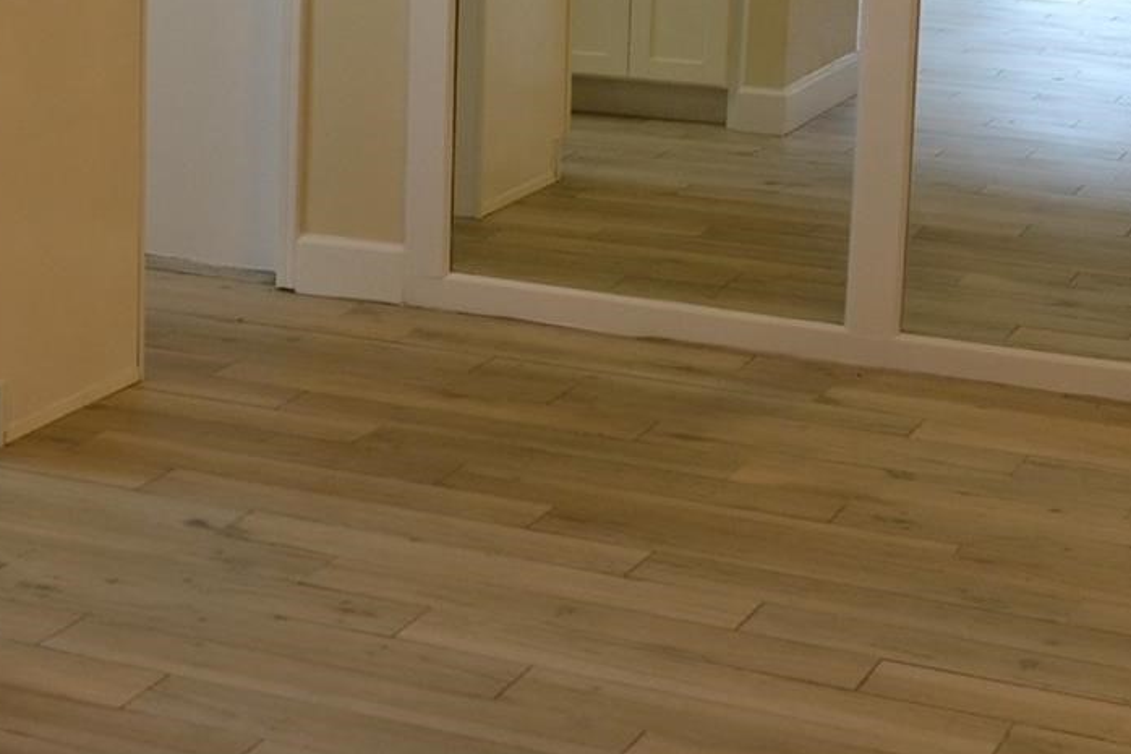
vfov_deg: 15.2
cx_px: 209
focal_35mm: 88
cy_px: -19
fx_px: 2764
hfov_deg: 22.8
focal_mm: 20
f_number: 4
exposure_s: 1/60
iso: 400
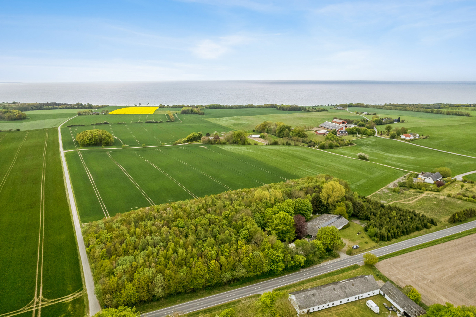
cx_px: 238
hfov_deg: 78.6
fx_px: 291
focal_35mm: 22
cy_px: 158
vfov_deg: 57.2
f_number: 2.8
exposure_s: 1/800
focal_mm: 8.4
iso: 100
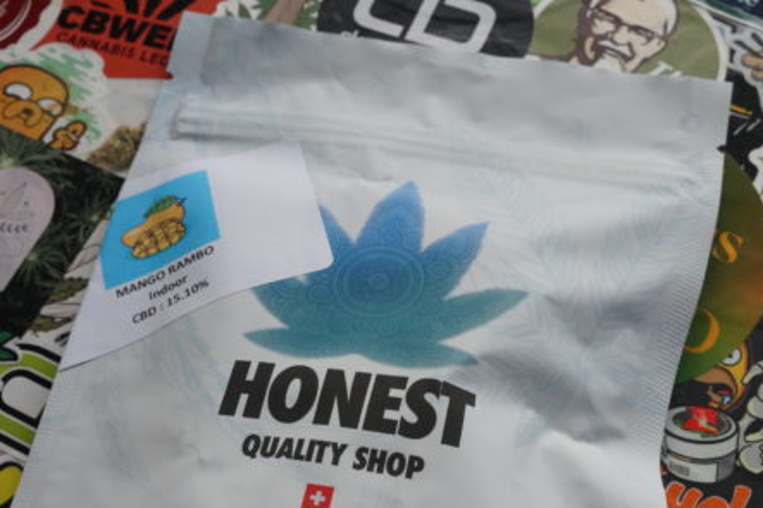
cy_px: 371
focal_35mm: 52
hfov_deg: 38.2
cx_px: 369
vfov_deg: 25.7
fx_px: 1102
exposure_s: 1/160
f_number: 7.1
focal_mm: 20
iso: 800
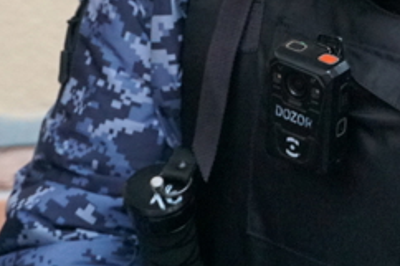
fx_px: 3159
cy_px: -109
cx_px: 450
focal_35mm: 285
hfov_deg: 7.2
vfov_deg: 4.8
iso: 6400
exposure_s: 1/160
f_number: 5.6
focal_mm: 61
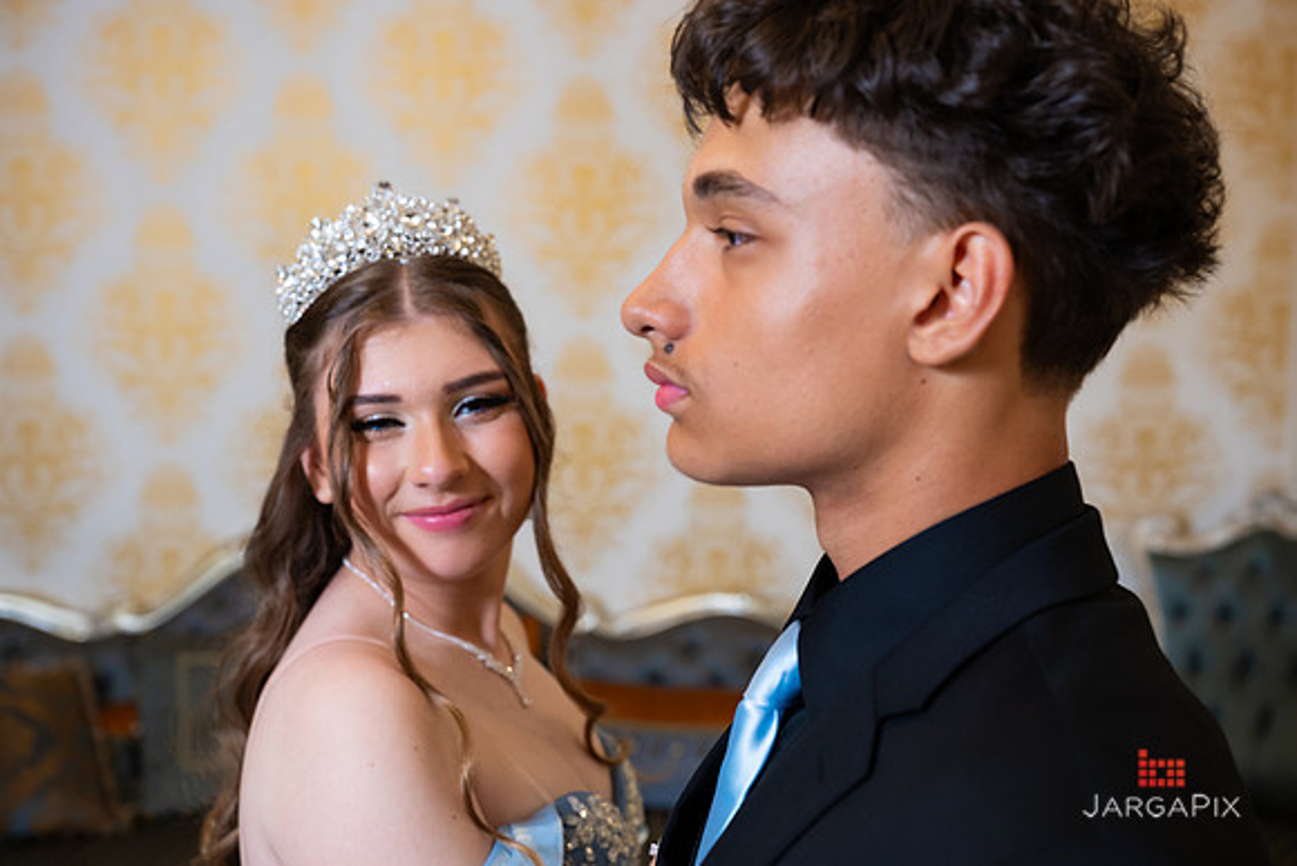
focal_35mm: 44
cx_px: 648
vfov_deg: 30.6
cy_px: 433
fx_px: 1584
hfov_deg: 44.5
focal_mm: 43
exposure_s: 1/160
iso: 1000
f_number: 4
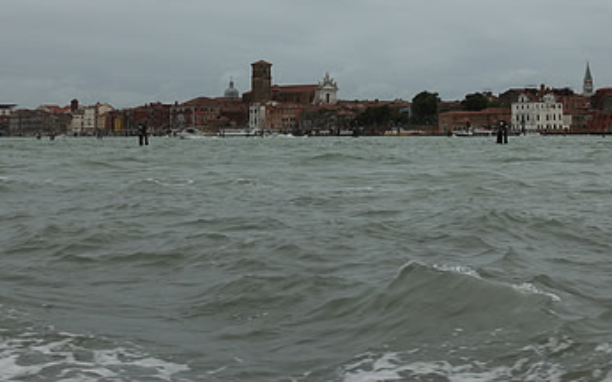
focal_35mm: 70
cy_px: 65
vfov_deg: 18.4
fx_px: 1167
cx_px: 386
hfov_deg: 29.3
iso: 125
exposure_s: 1/320
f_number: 5.6
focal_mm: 15.1
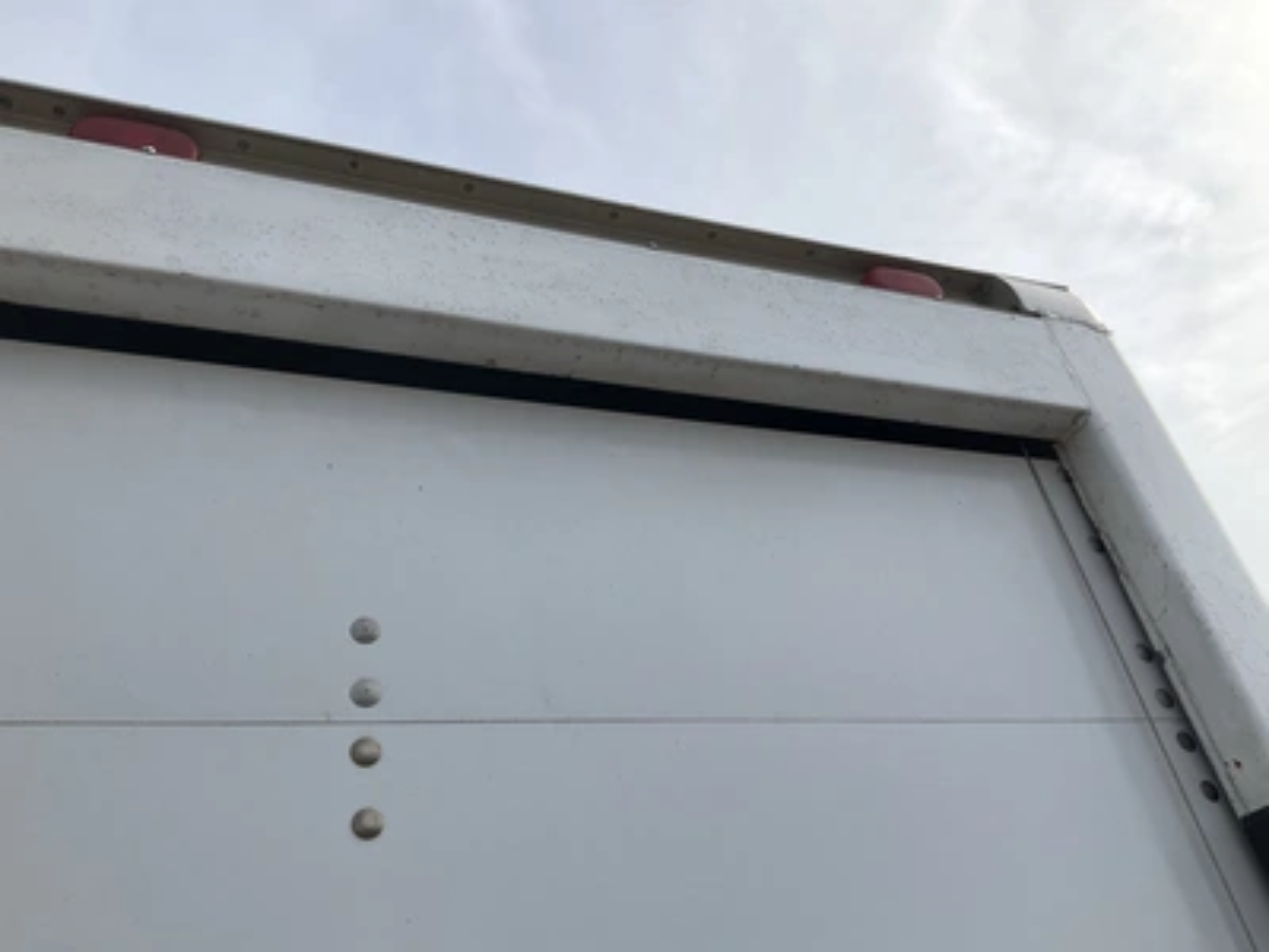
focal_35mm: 29
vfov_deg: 48.2
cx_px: 634
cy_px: 476
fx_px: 1063
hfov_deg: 61.7
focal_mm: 3
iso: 25
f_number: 1.8
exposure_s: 1/2959
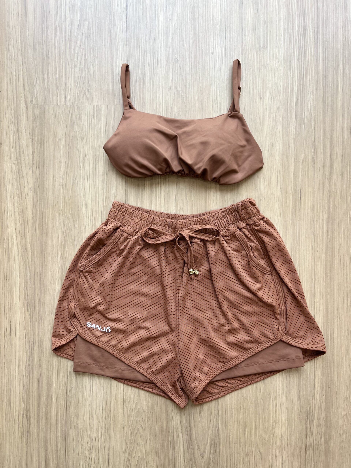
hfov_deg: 53.1
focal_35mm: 26
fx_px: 352
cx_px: 176
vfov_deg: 67.3
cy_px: 234
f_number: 1.6
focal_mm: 5.1
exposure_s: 1/122
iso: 40
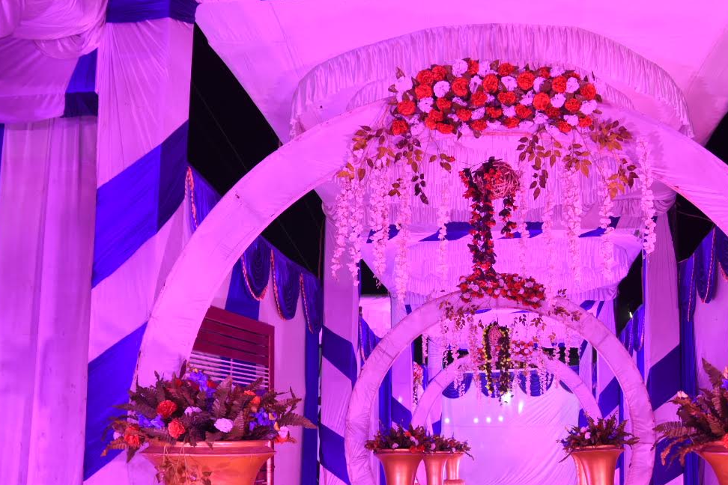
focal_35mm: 40
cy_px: 367
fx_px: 809
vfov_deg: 32.7
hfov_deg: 47.6
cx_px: 491
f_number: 4
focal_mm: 24
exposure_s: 1/80
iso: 1250
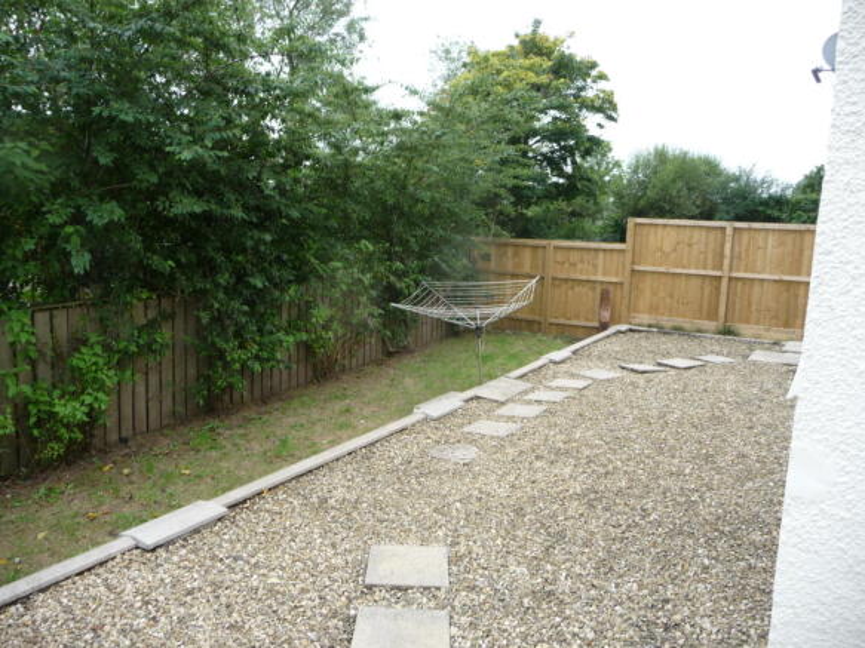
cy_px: 324
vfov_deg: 49.7
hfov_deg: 63.5
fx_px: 700
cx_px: 432
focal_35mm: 28
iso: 100
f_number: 3.3
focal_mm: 4.7
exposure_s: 1/100
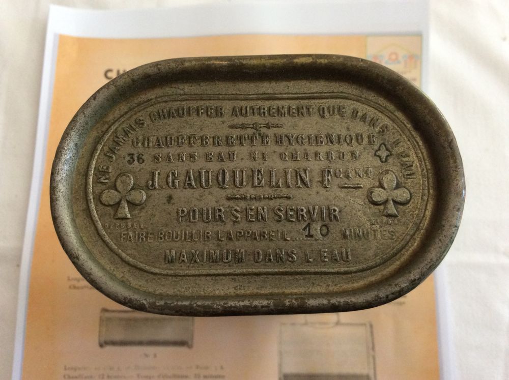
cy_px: 190
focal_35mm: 32
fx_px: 470
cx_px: 254
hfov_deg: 56.9
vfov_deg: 44.1
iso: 125
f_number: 2.4
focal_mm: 3.3
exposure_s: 1/25
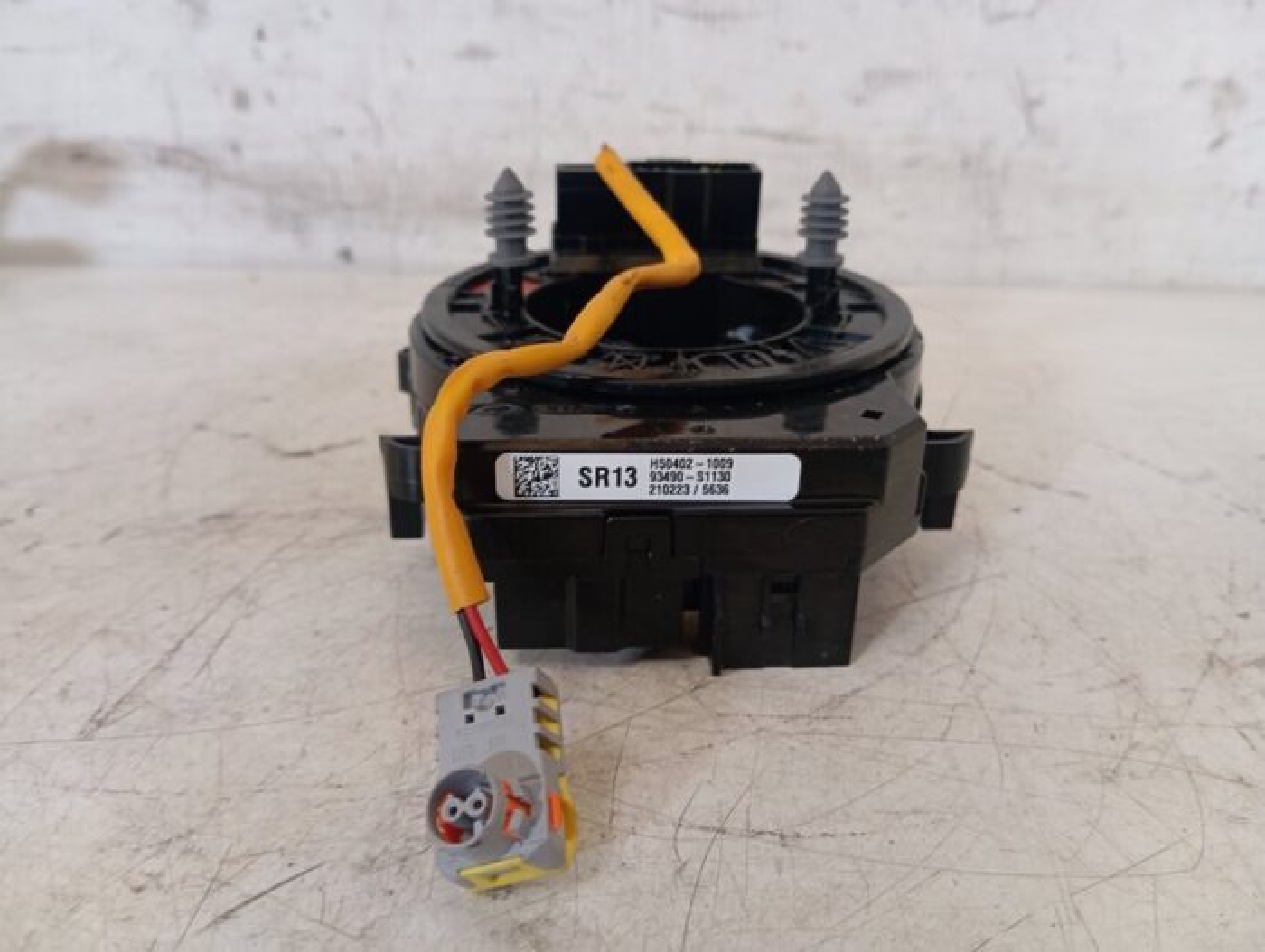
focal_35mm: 28
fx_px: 1025
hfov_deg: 63.4
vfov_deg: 49.9
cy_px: 476
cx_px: 632
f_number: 1.8
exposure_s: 1/33.3
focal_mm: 4.22
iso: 325
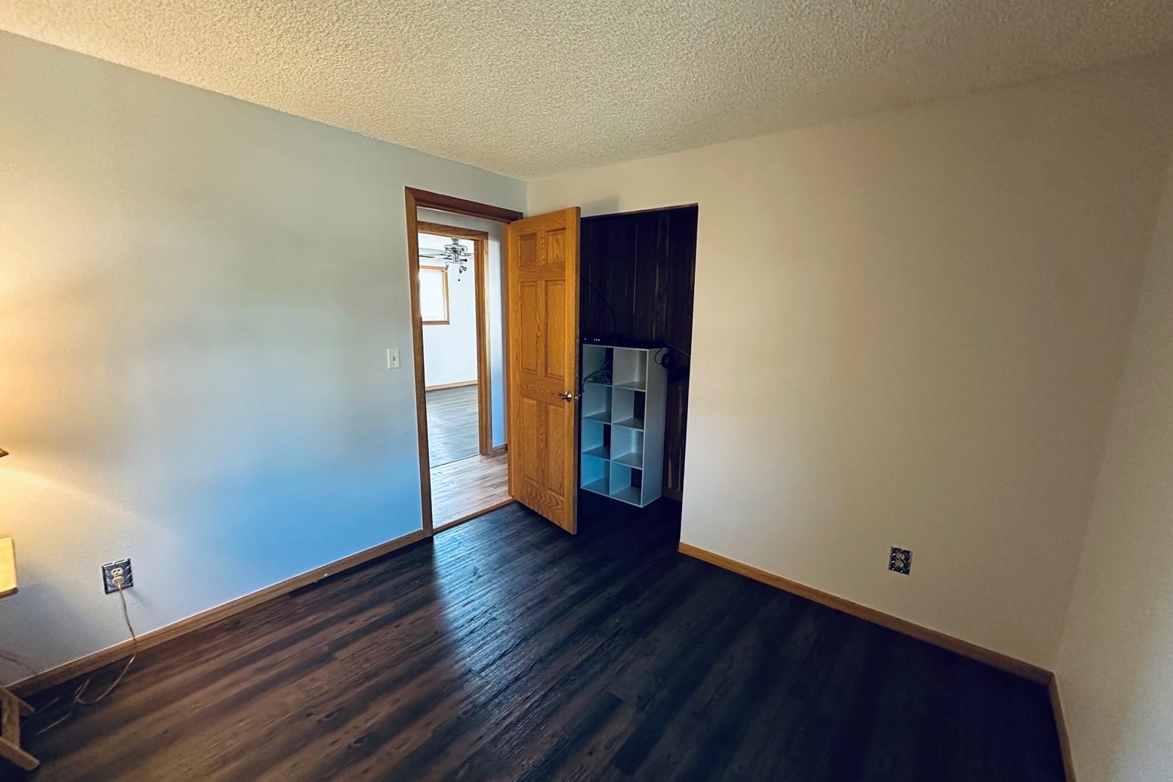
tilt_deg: -10.5
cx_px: 595
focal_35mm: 15
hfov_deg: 100.4
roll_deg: -0.8
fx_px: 489
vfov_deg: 77.3
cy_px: 397
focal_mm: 2.22
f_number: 2.2
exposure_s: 1/60
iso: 800
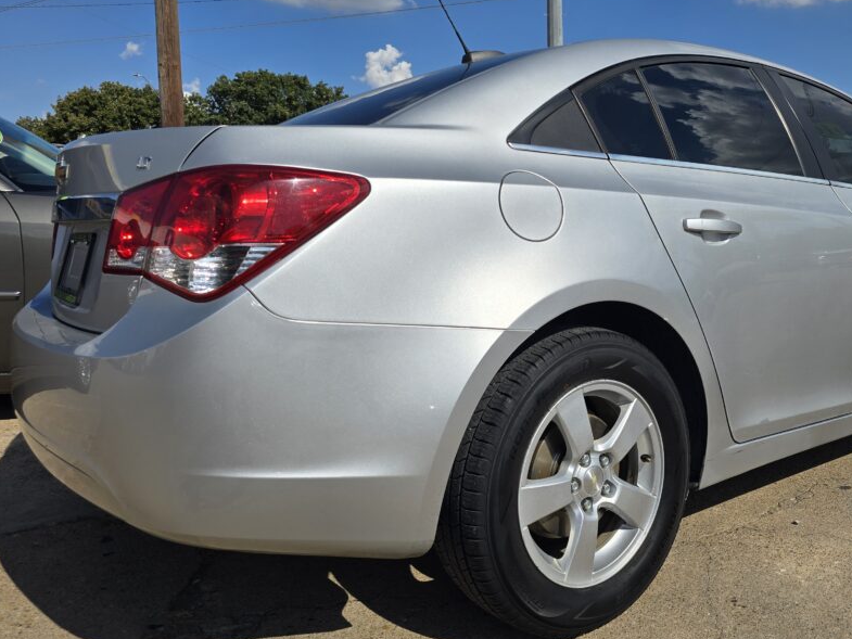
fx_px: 738
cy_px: 244
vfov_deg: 46.4
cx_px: 535
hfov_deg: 59.2
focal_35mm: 30
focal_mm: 6.3
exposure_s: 1/2071
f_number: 1.7
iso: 12
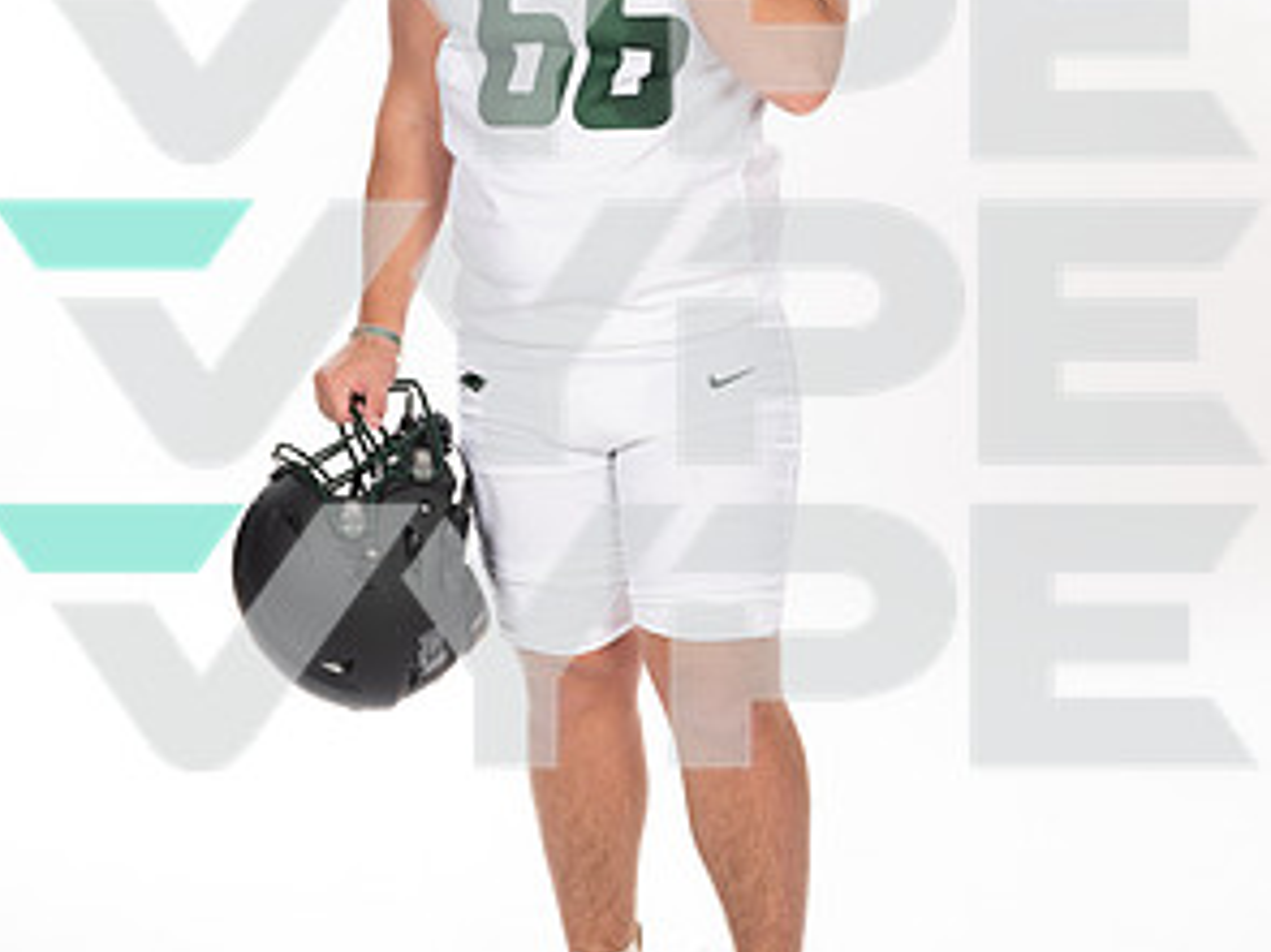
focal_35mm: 85
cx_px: 629
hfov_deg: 23.0
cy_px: 336
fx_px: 3120
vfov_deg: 17.3
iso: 640
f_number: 8
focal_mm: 58
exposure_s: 1/400
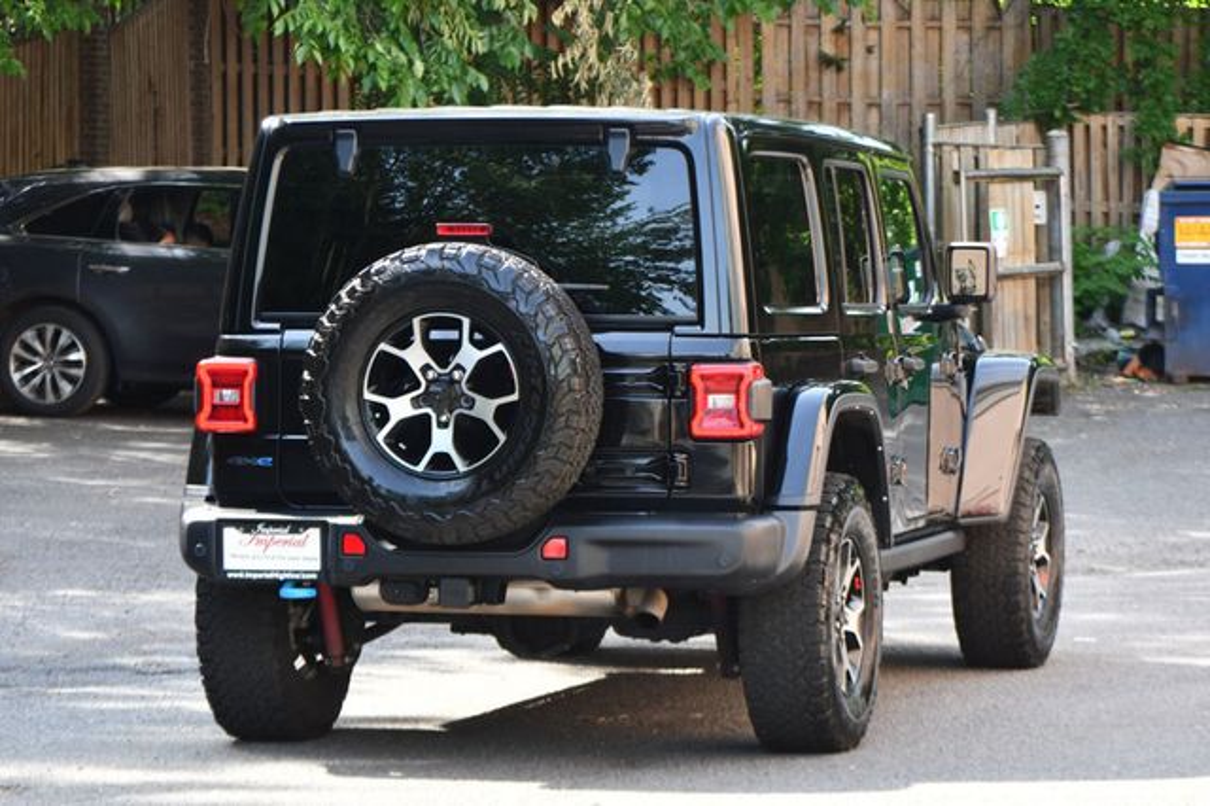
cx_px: 605
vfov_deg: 10.6
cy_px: 403
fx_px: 4333
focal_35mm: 129
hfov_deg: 15.9
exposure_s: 1/250
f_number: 5.6
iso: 400
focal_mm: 86
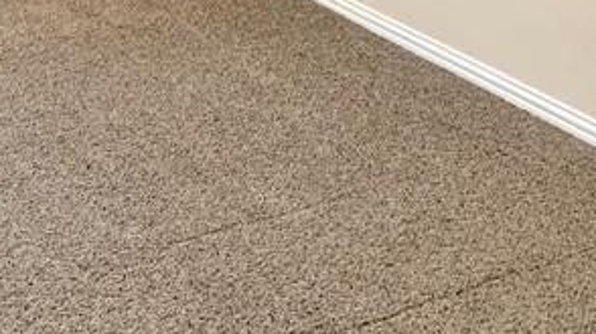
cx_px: 107
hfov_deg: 27.9
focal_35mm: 74
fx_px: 1169
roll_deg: -1.8
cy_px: -279
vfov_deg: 14.3
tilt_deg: -7.1
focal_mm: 4.25
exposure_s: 1/60
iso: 160
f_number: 1.8
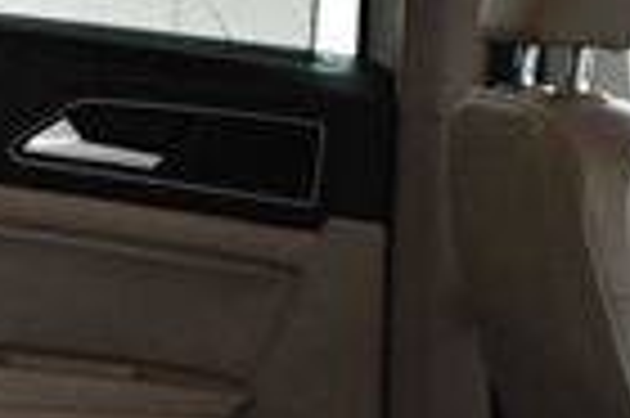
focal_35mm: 165
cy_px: 634
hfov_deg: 12.3
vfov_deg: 8.1
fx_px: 2884
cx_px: -32
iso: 3200
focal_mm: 18
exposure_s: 1/125
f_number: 3.5
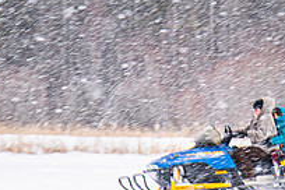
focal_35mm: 406
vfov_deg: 3.4
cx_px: 223
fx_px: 3214
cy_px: 84
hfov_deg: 5.1
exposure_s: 1/125
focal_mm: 120
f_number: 5.6
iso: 450
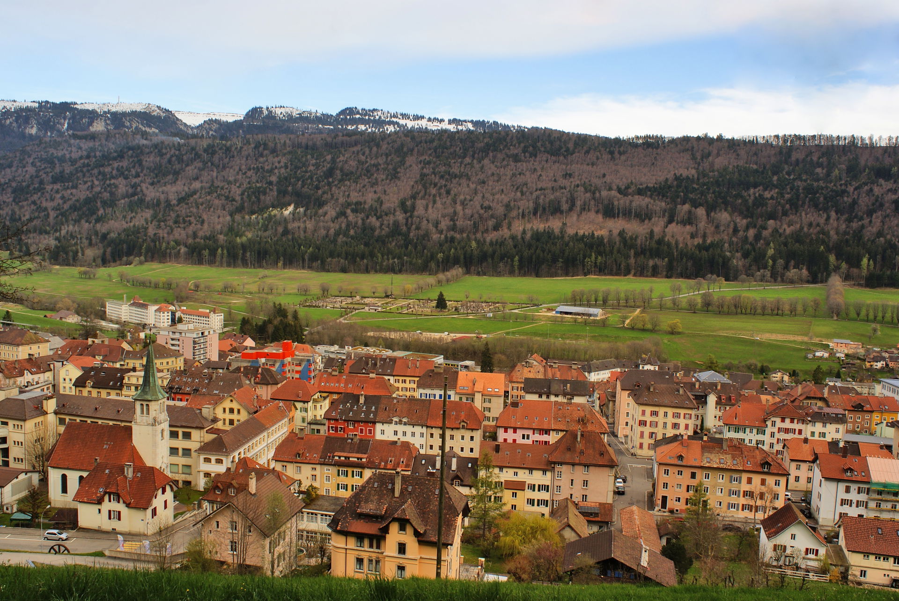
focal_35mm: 30
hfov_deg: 61.9
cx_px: 450
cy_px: 300
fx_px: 750
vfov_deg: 43.7
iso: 100
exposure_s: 1/60
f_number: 9
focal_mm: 20
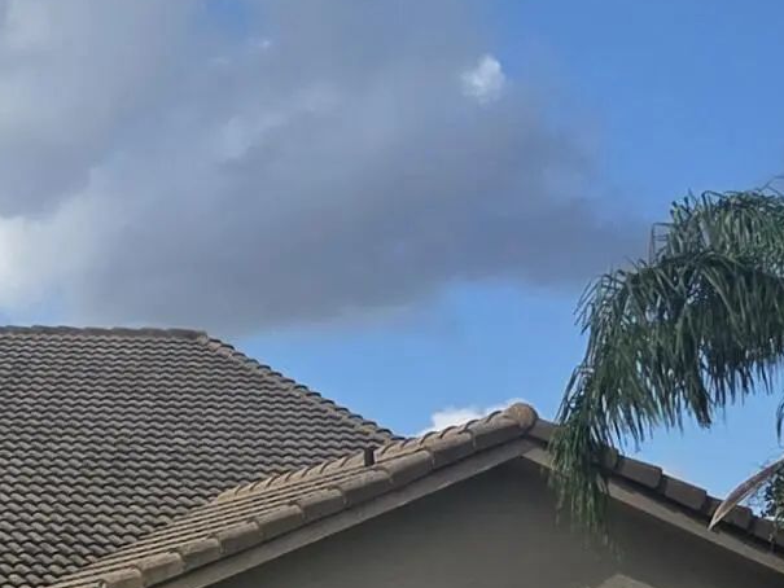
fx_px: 2582
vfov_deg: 12.8
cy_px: 591
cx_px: -700
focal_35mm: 114
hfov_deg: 14.7
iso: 80
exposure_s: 1/6217
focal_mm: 5.4
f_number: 1.8
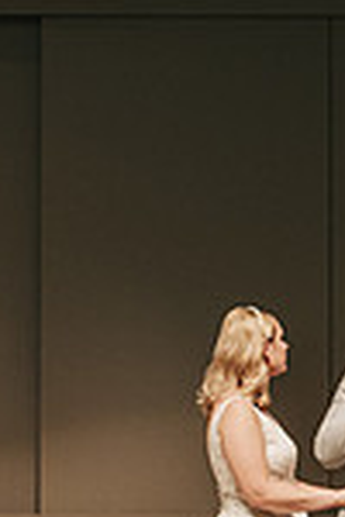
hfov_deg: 4.5
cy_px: 363
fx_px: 4341
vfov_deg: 6.8
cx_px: 384
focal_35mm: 302
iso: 1000
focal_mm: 50
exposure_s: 1/200
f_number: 3.2
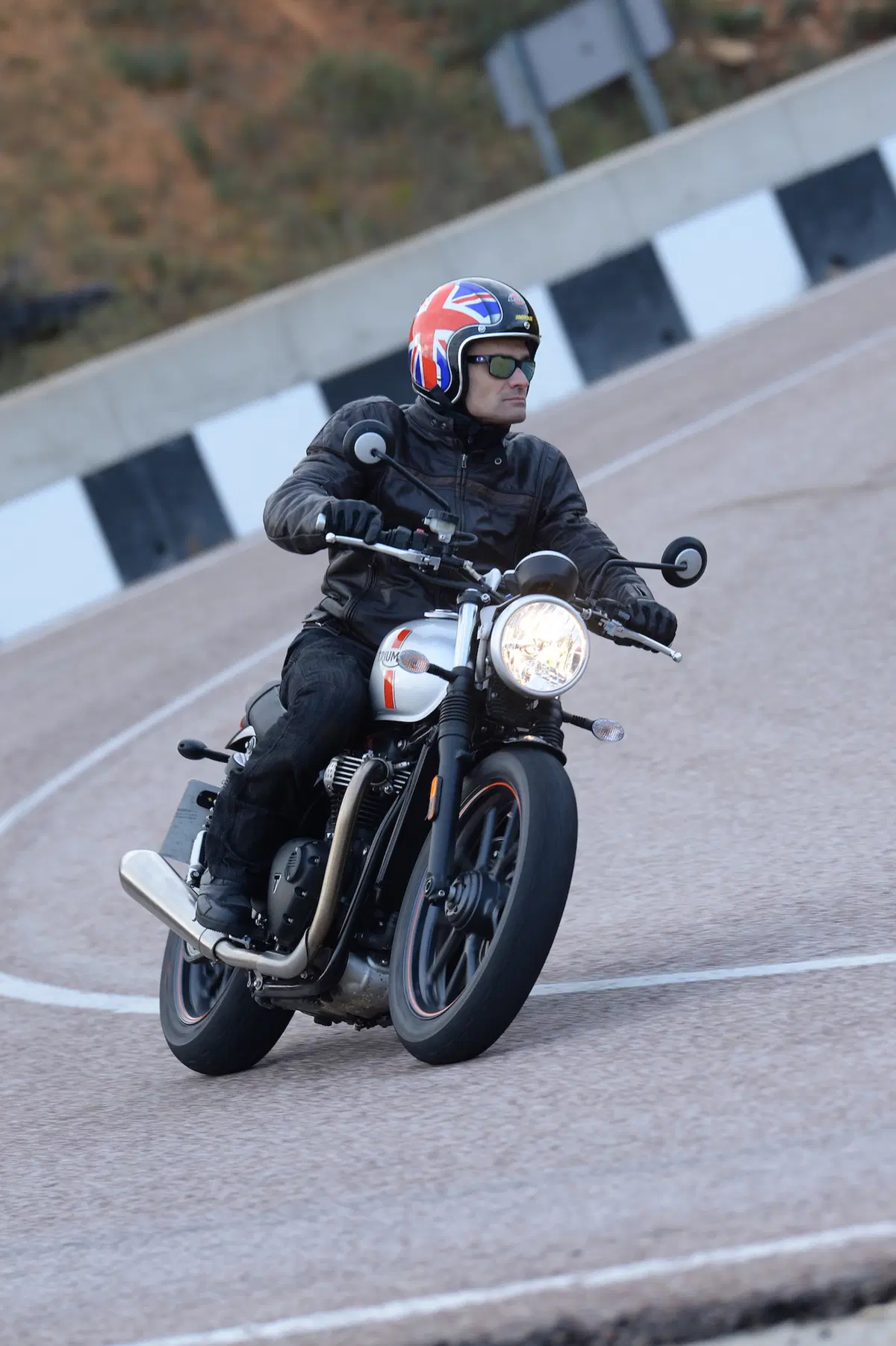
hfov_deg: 4.6
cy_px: 673
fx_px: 11212
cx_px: 448
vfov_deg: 6.9
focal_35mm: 300
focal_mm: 300
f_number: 6.3
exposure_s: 1/320
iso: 640
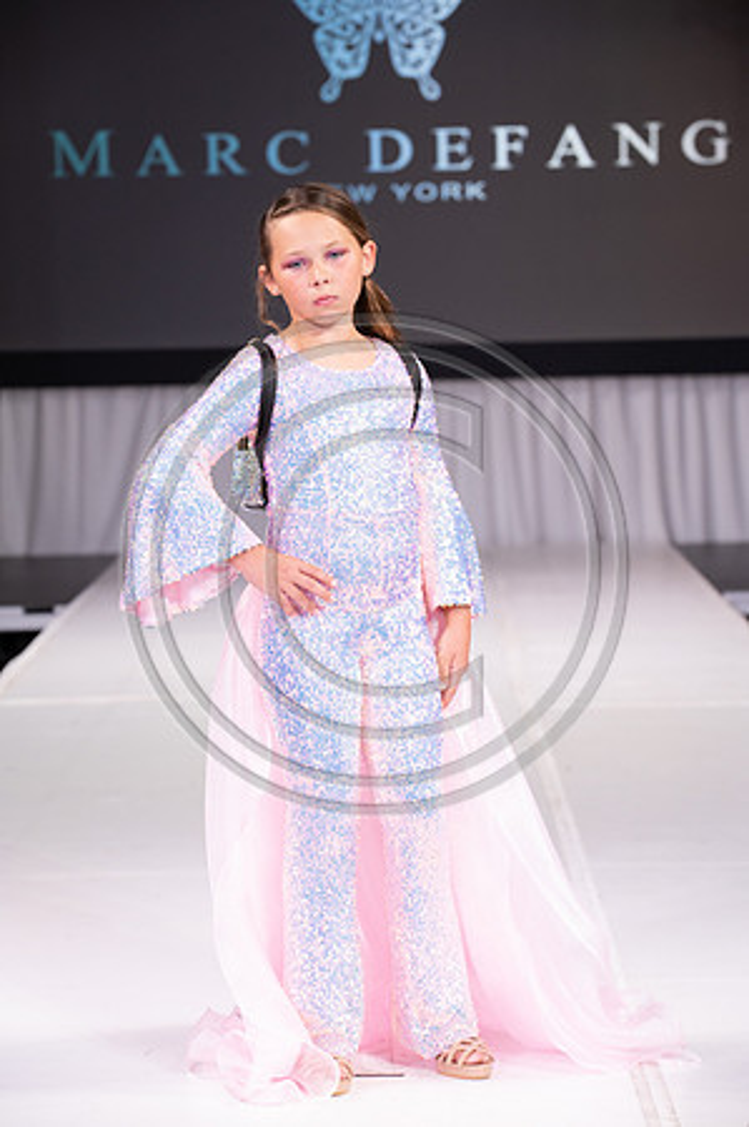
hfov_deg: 12.2
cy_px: 564
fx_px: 3503
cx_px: 374
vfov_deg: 18.3
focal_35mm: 112
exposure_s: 1/400
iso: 2000
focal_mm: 112
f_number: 5.6
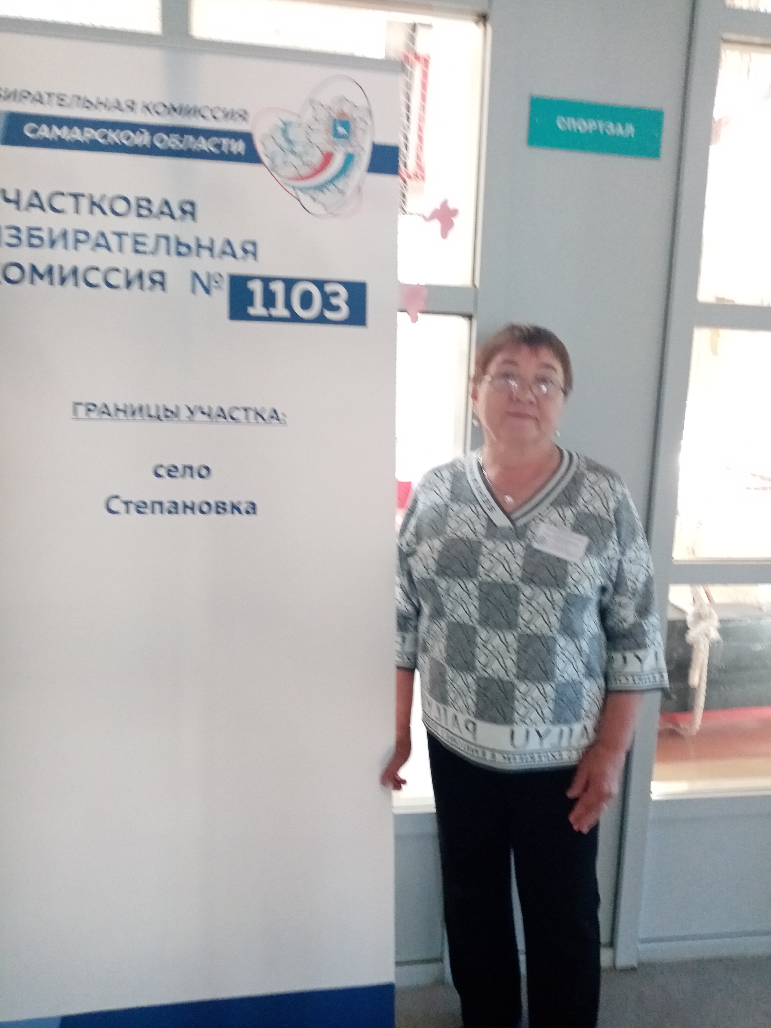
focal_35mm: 26
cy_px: 514
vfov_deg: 67.3
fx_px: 772
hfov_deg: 53.1
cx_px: 386
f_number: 1.8
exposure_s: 1/25
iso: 651
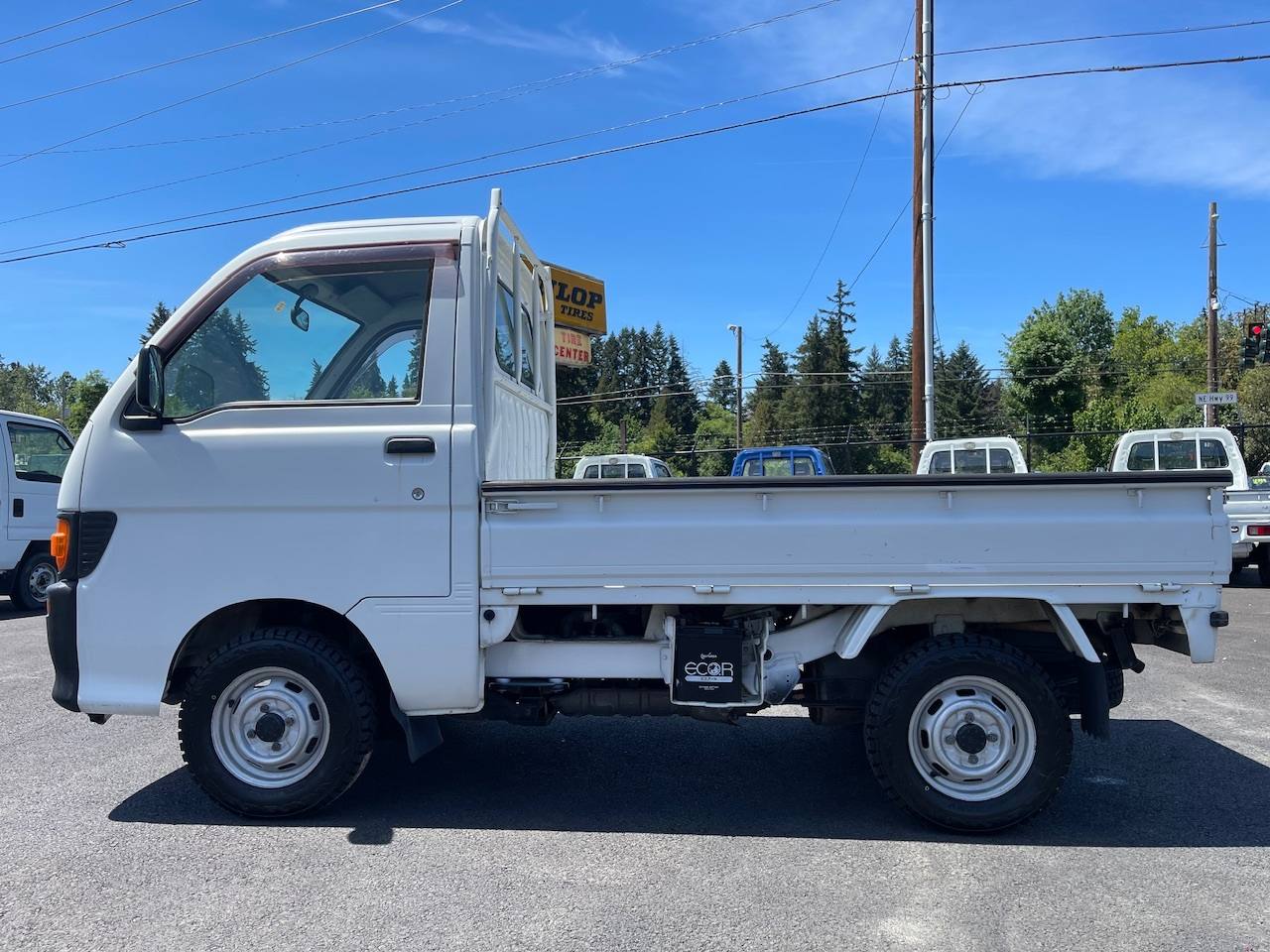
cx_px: 635
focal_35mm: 25
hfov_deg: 69.4
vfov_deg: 54.9
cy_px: 476
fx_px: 917
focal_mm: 5.1
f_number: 1.6
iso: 32
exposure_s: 1/2203
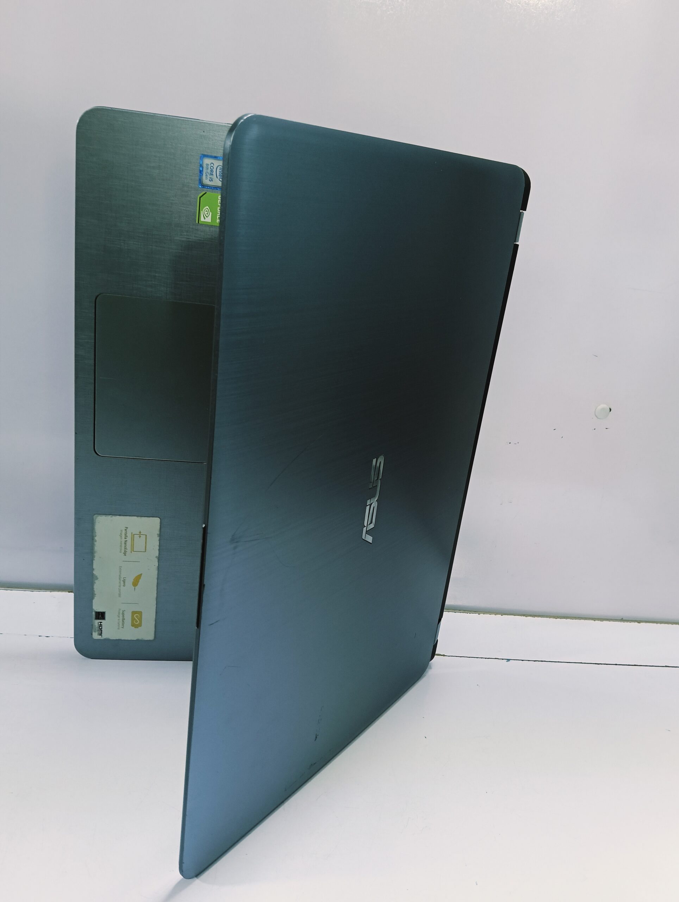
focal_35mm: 27
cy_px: 451
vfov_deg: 65.2
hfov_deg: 51.5
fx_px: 704
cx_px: 340
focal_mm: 3.98
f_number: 1.8
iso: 160
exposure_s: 1/33.3
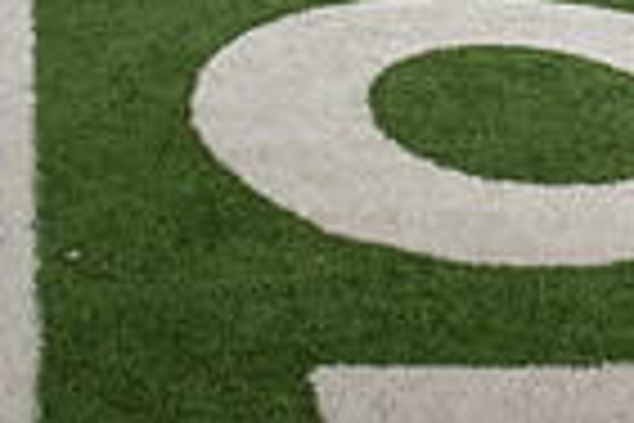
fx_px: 1849
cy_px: -340
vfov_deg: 12.0
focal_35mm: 105
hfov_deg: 19.0
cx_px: 9
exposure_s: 1/200
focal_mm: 24
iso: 160
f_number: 8
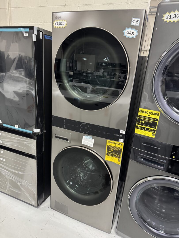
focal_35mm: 24
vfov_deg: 71.6
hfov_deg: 56.8
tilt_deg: -18.1
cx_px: 90
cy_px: 119
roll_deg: -4.7
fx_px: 165
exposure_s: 1/60
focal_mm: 6.76
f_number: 1.78
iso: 800
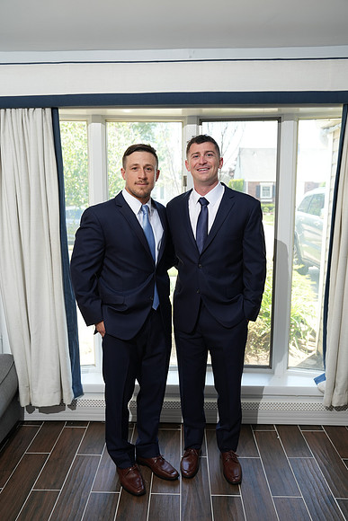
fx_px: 435
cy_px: 260
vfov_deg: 61.9
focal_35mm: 30
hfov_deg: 43.6
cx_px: 174
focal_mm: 30
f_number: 4
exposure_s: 1/200
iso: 320
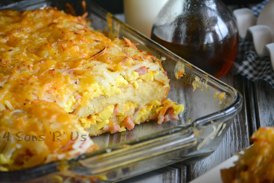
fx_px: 1027
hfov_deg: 15.2
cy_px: 92
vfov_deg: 10.2
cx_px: 137
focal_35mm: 135
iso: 1800
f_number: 5.6
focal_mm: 90
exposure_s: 1/160
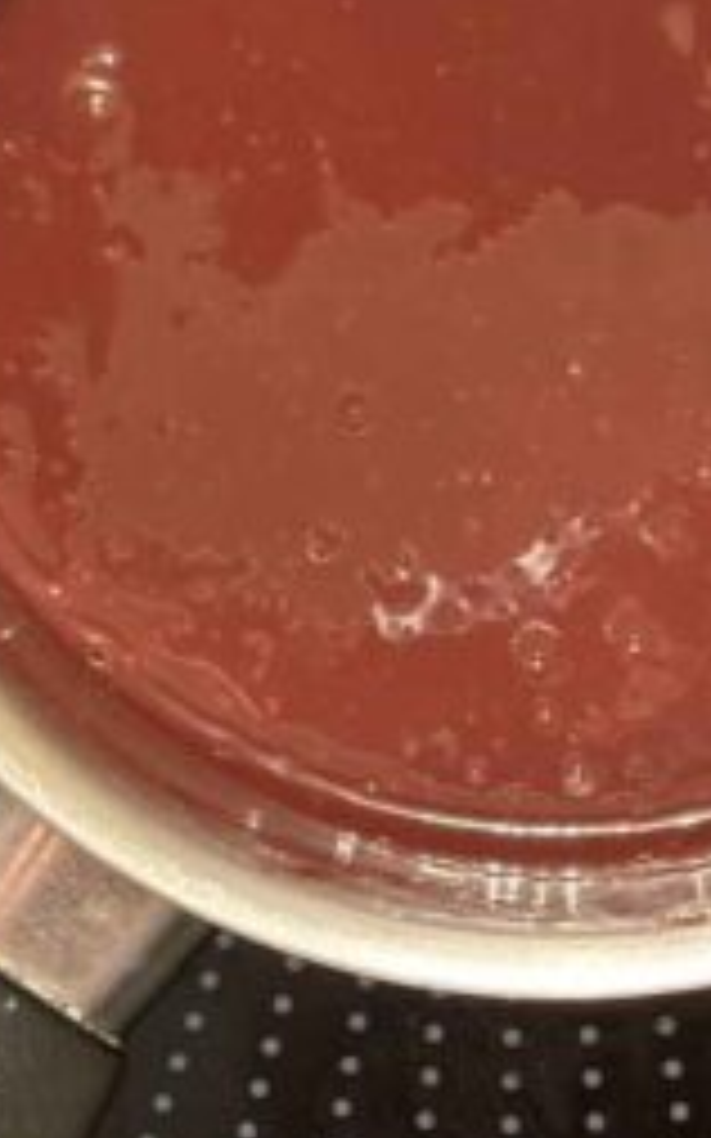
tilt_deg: -89.2
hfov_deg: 8.1
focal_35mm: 161
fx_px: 4994
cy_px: 175
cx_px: 508
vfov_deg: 12.9
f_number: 1.78
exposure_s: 1/25
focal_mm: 6.86
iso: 400
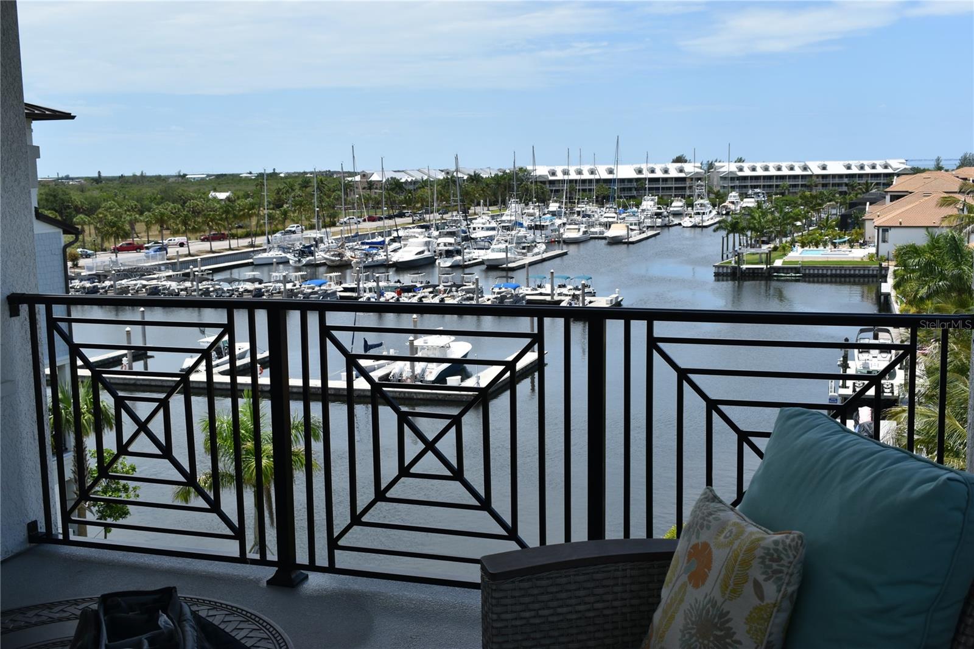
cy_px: 324
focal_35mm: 40
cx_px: 487
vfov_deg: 33.0
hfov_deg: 47.9
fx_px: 1095
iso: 100
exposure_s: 1/320
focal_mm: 27
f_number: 9
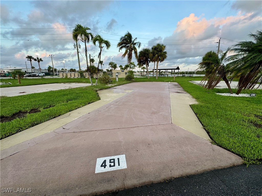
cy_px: 98
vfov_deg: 85.7
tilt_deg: -13.1
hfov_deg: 102.1
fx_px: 106
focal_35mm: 14
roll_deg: +0.0
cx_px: 131
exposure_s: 1/105
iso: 40
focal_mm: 2.22
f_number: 2.2
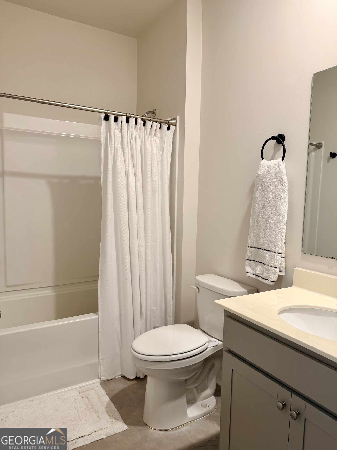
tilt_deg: -5.7
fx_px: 312
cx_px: 168
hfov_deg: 56.8
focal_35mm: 24
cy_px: 225
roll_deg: -1.1
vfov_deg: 71.6
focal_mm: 6.76
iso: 125
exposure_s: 1/60
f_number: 1.78
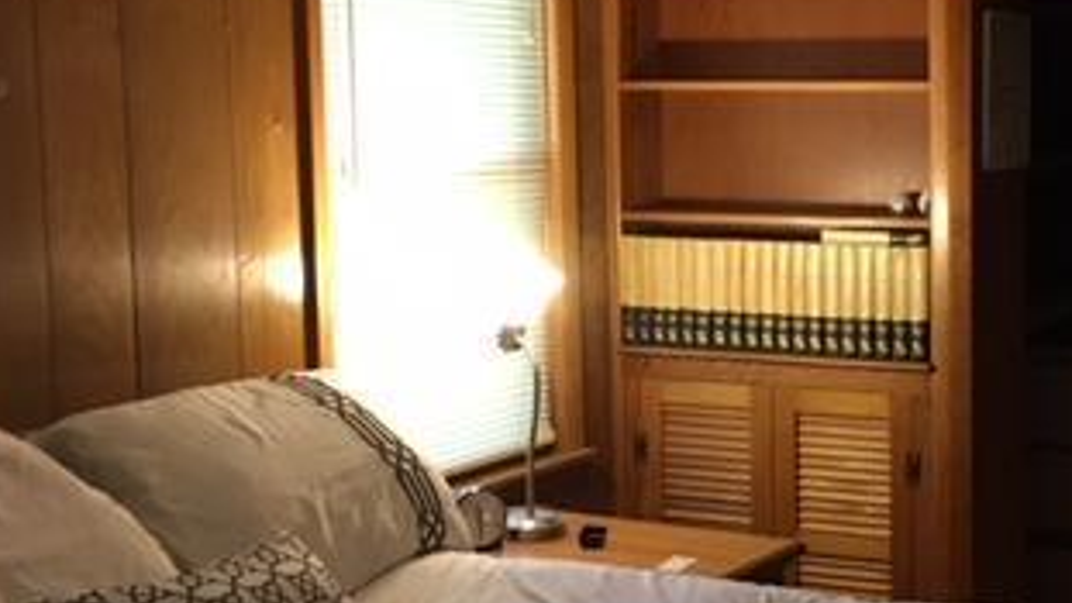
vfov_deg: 18.5
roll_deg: -1.3
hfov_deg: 31.0
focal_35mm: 65
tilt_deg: -5.4
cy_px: 279
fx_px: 1848
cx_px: 948
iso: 200
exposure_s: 1/24
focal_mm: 4.15
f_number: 2.2
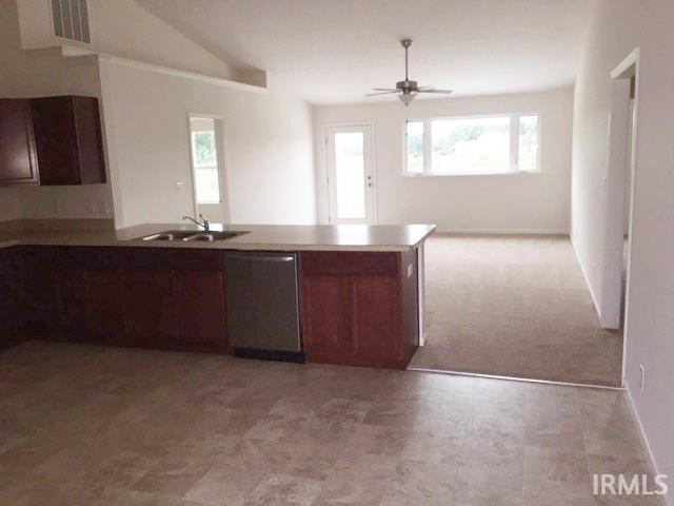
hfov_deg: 61.7
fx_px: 565
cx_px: 337
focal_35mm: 29
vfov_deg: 48.2
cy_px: 253
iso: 64
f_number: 2.2
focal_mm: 4.15
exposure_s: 1/17
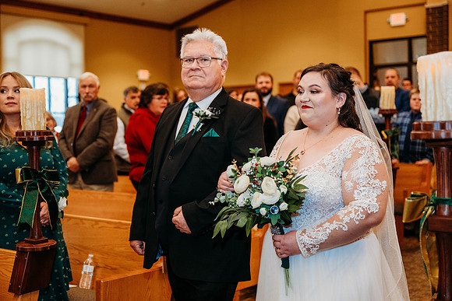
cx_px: 226
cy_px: 150
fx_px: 640
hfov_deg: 38.9
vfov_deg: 26.5
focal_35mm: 51
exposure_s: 1/200
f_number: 2.8
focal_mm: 51
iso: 2000
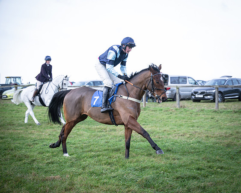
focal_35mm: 86
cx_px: 145
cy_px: 96
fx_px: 610
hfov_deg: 22.3
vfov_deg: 17.9
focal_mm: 76
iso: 400
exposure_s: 1/800
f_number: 4
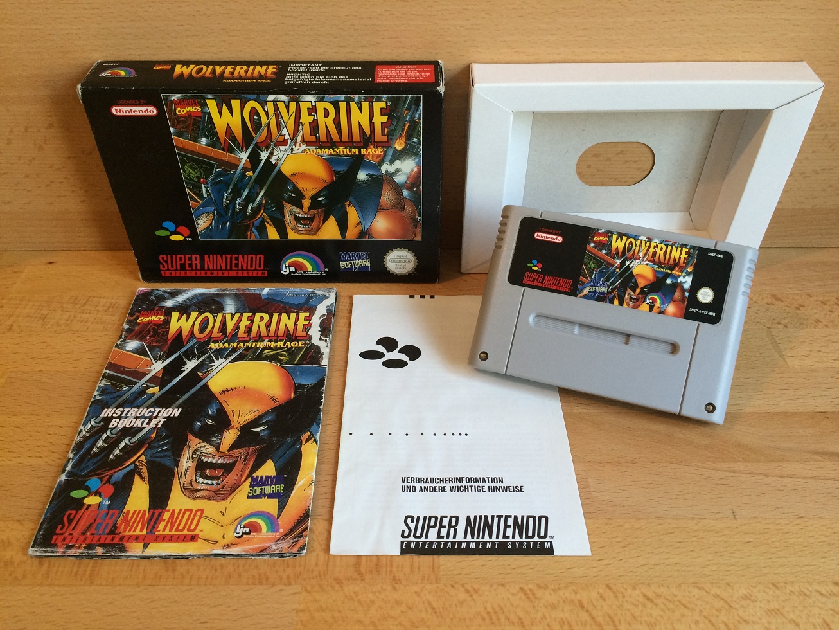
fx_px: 703
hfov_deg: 61.7
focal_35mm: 29
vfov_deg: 48.2
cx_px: 420
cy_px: 315
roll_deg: +0.3
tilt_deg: -42.5
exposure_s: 1/33
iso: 80
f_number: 2.2
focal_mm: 4.15
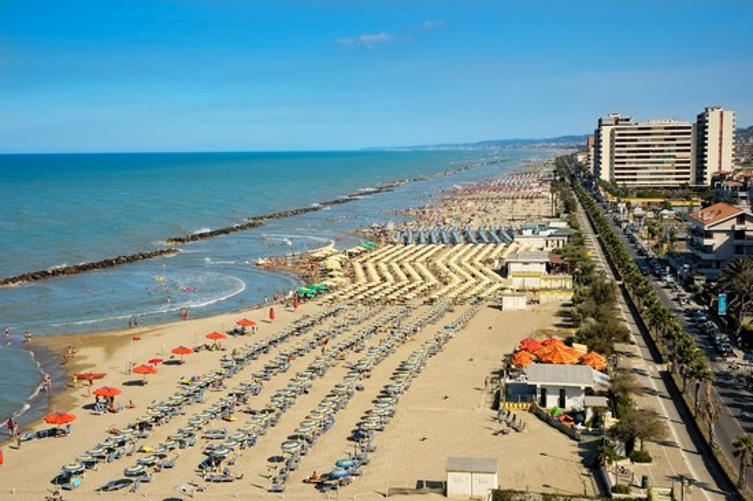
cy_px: 250
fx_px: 972
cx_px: 376
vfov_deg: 28.9
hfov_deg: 42.3
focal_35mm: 46
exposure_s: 1/320
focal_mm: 31
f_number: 9
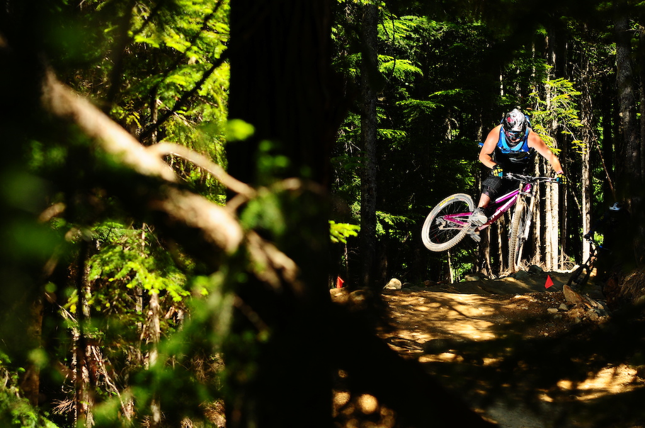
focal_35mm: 105
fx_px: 1879
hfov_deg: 19.5
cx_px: 322
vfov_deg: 13.0
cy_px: 214
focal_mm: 70
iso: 200
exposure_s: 1/250
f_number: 4.5
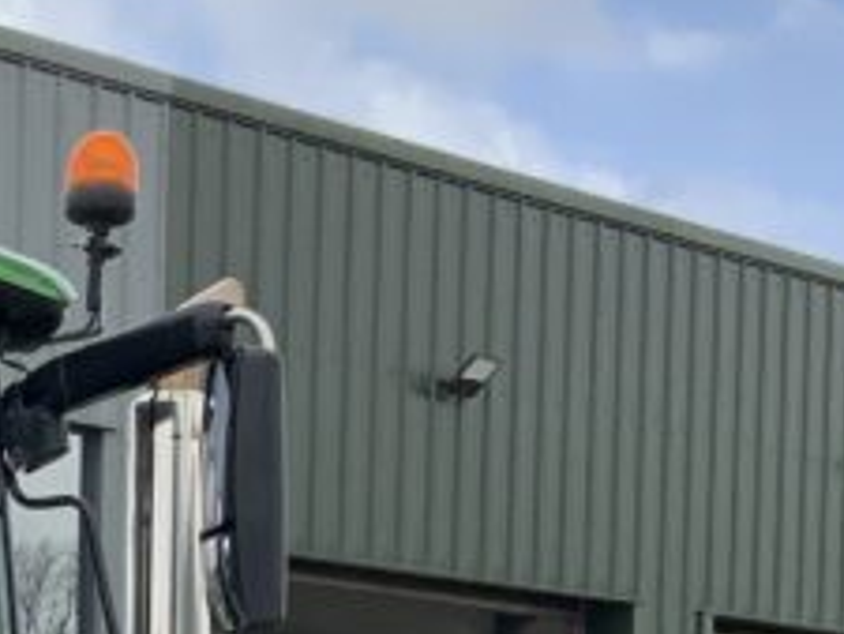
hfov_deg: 14.3
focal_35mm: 132
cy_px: 1092
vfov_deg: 10.6
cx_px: -244
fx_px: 3220
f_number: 1.8
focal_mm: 3
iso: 16
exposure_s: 1/749
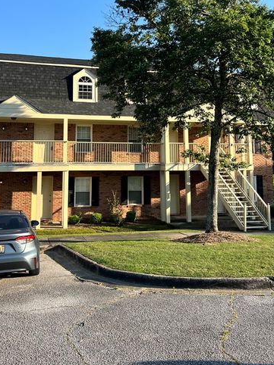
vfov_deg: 50.3
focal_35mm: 36
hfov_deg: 39.6
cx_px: 124
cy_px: 117
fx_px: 380
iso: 50
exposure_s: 1/1698
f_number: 1.5
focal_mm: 5.7
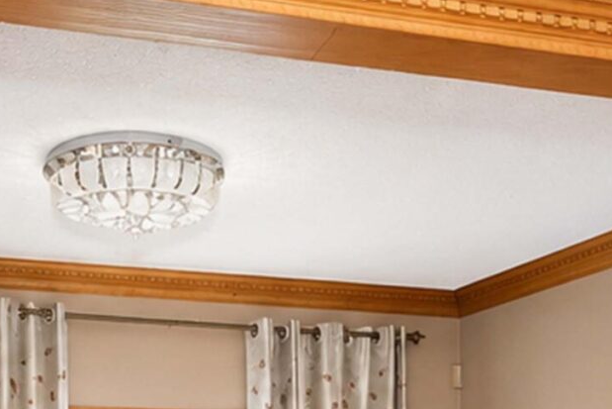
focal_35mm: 62
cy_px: 542
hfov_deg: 32.1
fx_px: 1054
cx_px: 195
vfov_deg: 20.0
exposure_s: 1/60
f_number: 8
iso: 2000
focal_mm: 10
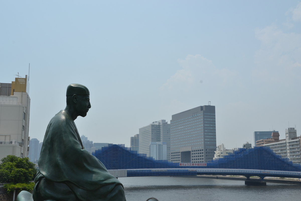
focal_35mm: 48
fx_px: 401
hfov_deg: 41.1
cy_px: 100
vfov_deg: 28.1
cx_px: 150
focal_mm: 32
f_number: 14
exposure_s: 1/320
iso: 200
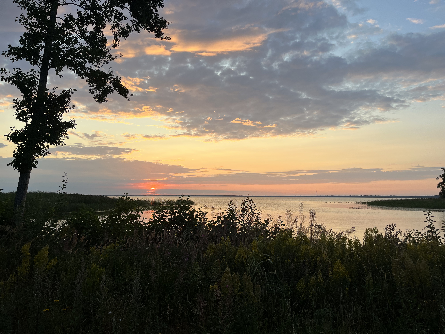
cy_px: 167
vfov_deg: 53.1
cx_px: 222
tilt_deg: +5.4
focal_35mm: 26
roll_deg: -1.0
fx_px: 334
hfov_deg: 67.3
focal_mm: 5.1
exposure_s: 1/489
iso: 50
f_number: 1.6
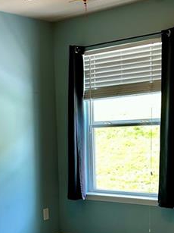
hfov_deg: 22.2
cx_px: 28
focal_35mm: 65
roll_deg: +2.6
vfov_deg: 29.0
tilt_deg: -8.7
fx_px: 436
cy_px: 193
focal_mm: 5.7
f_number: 1.5
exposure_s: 1/120
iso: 100
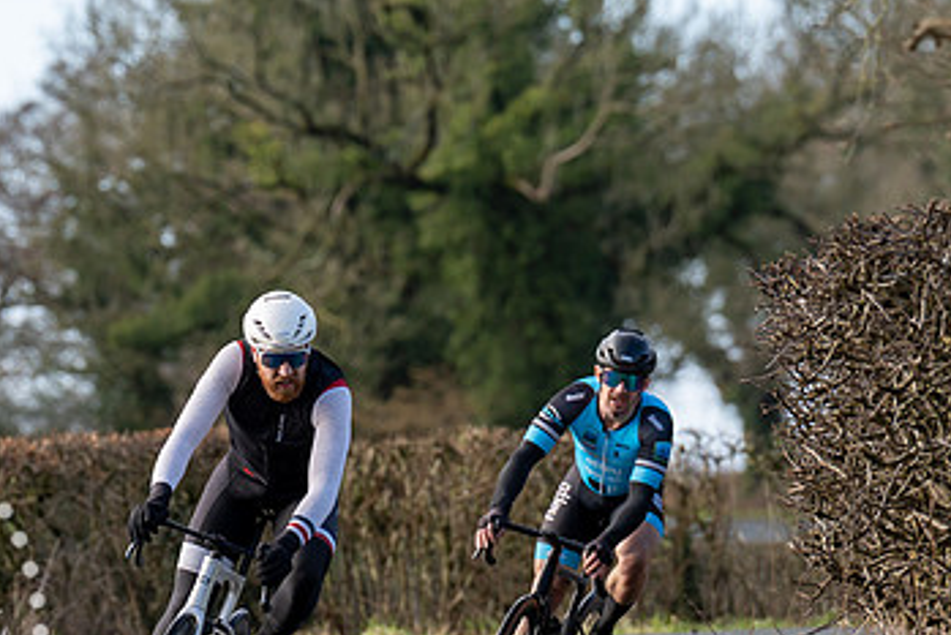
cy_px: 435
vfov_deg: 2.9
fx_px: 12685
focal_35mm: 480
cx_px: 281
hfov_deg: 4.3
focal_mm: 191
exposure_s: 1/1000
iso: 320
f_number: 4.5
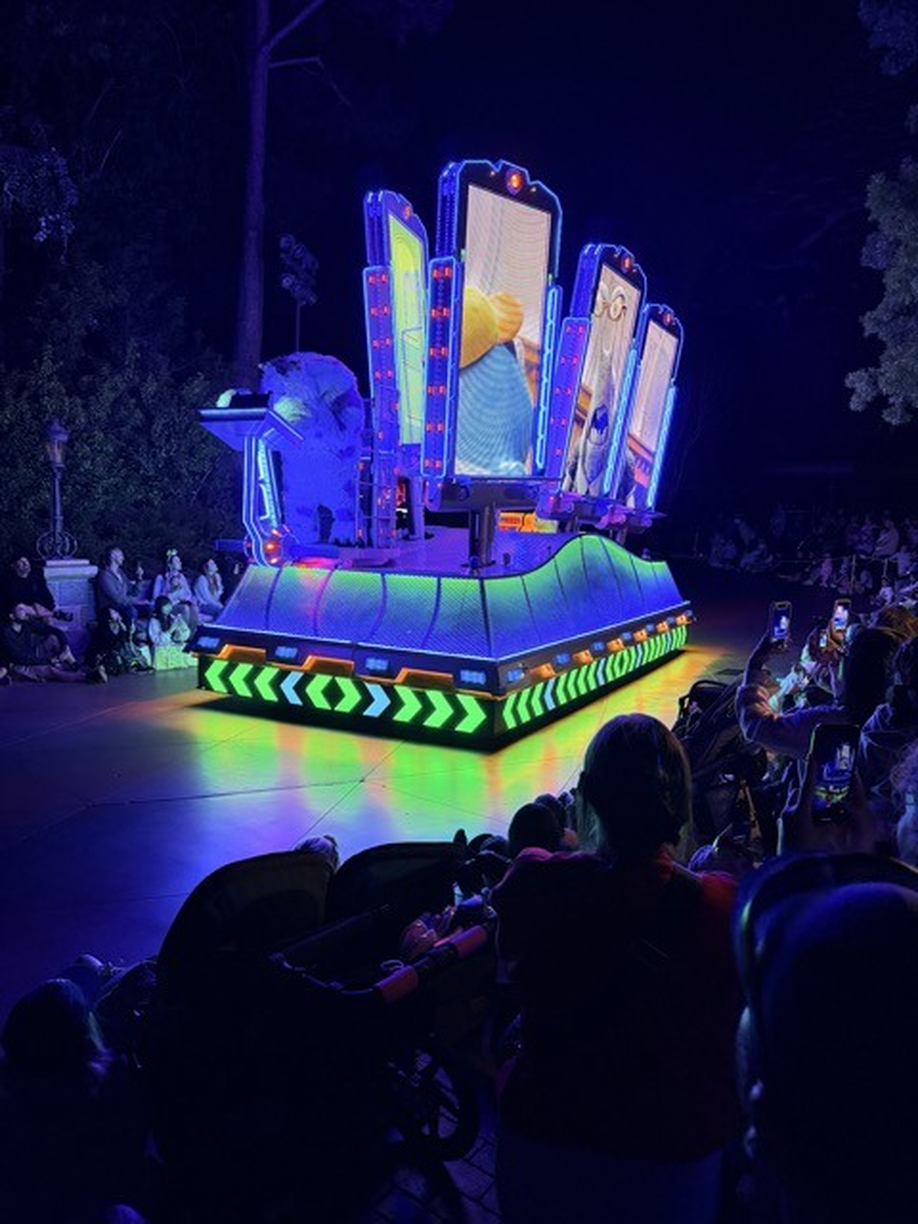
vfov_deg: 71.6
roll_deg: -2.6
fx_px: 849
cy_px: 612
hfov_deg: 56.8
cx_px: 459
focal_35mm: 24
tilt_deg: -5.0
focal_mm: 6.76
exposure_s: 1/49
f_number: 1.78
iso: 500
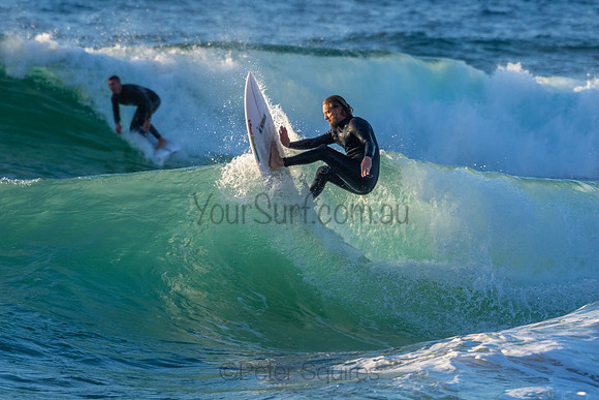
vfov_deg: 2.6
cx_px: 300
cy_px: 200
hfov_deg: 3.9
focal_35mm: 525
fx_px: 8737
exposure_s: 1/1250
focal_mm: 350
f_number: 5.6
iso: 640
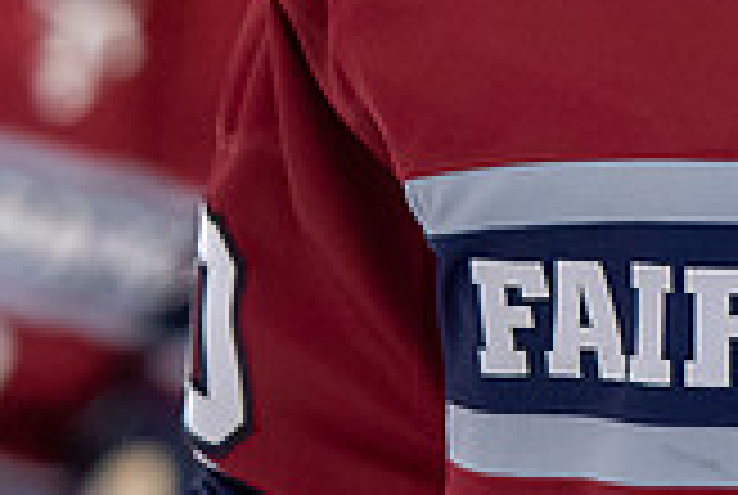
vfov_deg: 1.3
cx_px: 1089
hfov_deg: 1.9
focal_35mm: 1093
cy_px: -512
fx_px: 22447
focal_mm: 145
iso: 800
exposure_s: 1/500
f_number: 3.2
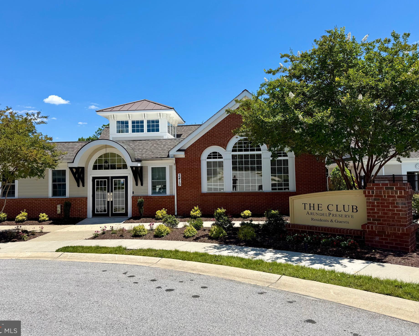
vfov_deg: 54.9
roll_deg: +1.4
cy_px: 164
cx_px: 197
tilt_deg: +3.4
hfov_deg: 66.0
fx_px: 322
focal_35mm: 26
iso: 80
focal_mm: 6.76
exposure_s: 1/5319
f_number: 1.78
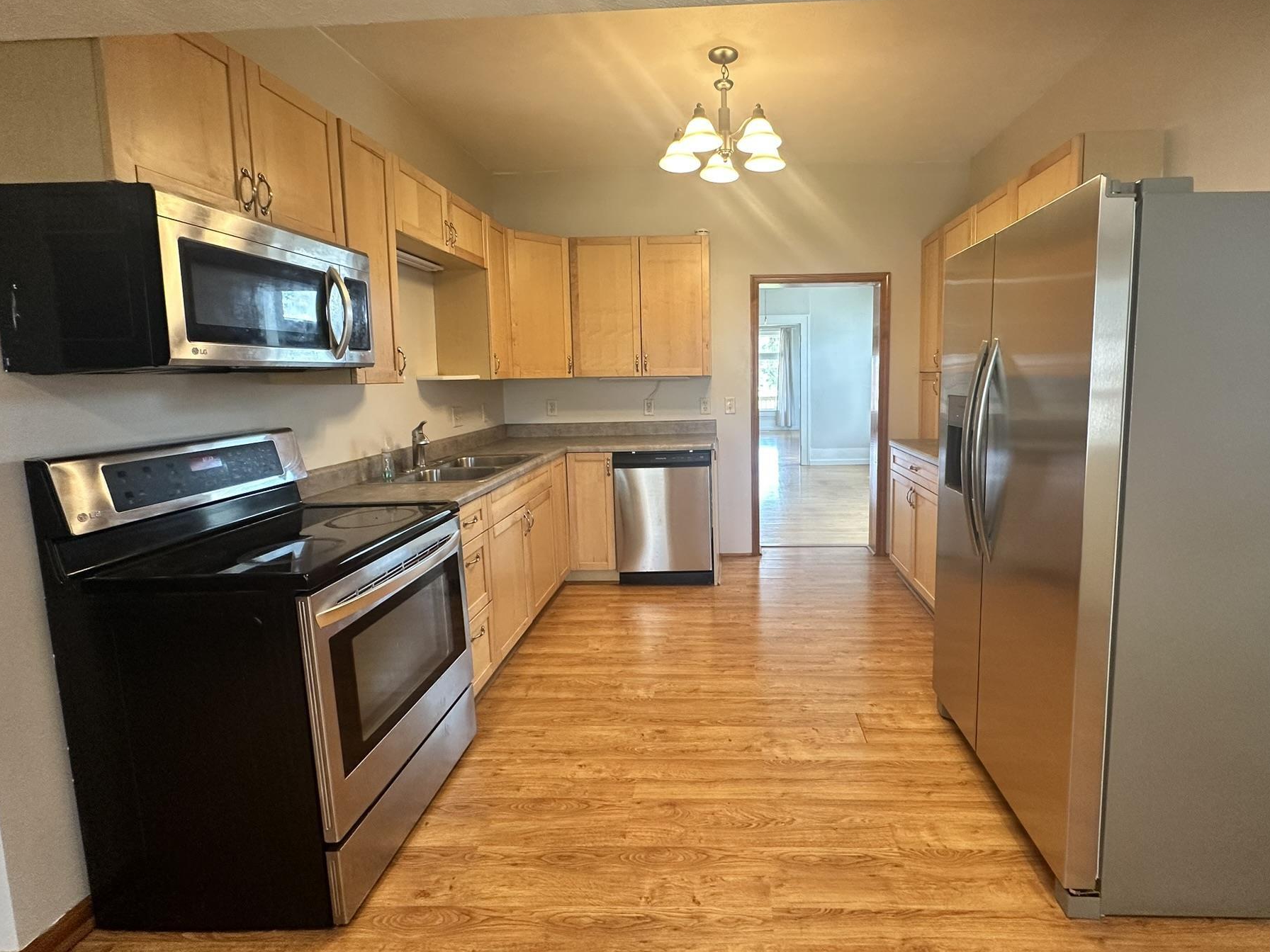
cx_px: 712
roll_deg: +0.9
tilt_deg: -5.0
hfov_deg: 94.0
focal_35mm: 16
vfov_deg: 77.9
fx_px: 587
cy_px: 431
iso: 200
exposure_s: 1/60
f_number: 2.2
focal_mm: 2.22
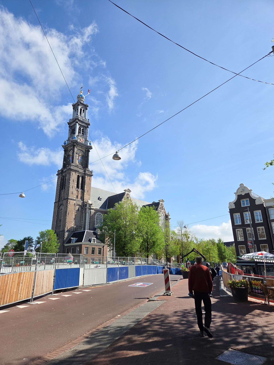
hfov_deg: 58.9
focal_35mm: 23
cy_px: 182
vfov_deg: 73.9
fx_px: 243
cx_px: 137
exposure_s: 1/4885
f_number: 1.8
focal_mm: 5.4
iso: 80
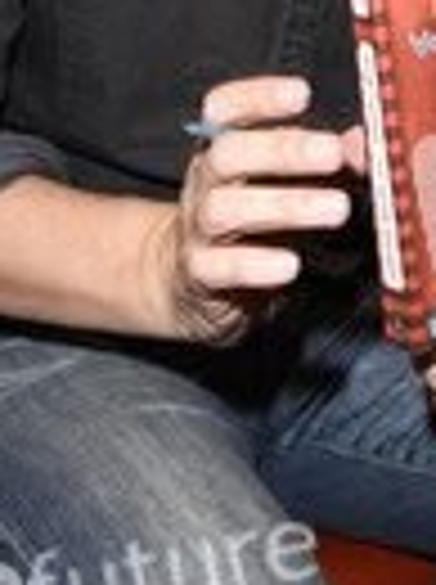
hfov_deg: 16.5
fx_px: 1500
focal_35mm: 89
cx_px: 234
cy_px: -45
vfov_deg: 21.0
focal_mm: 20
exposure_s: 1/100
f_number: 6.3
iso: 5000
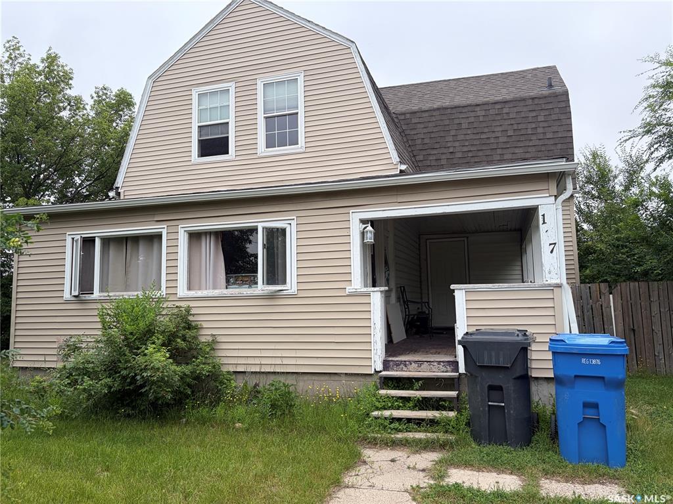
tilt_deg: +6.9
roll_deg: +1.7
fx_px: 505
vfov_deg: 53.1
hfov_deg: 67.3
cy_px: 252
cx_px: 336
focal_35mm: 26
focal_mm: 5.96
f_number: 1.6
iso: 50
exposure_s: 1/667
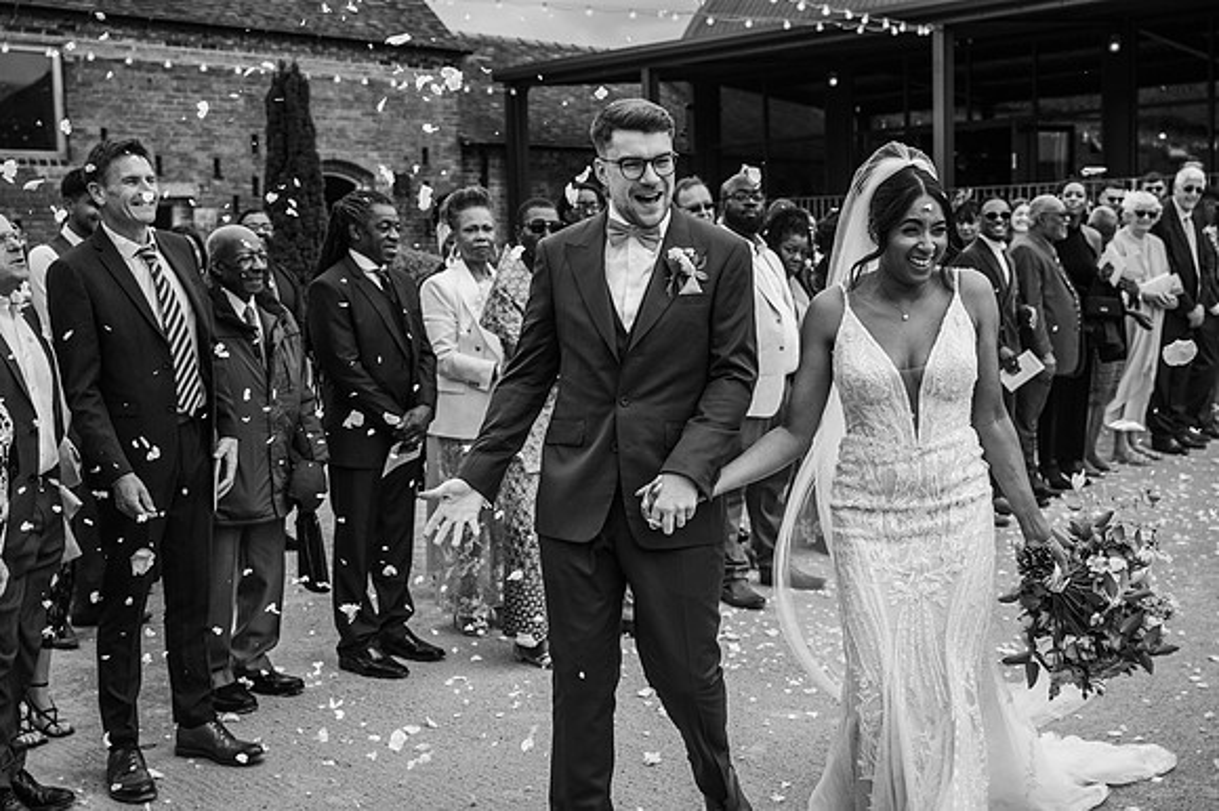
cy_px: 406
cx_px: 610
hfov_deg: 45.5
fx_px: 1455
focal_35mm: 43
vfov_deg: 31.2
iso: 320
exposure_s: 1/1000
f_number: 5
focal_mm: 43
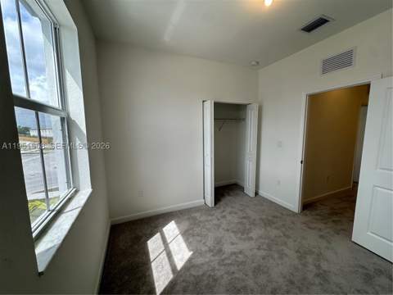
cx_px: 196
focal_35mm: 14
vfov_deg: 85.7
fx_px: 159
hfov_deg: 102.1
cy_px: 148
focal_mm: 2.22
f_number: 2.2
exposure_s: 1/120
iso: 40
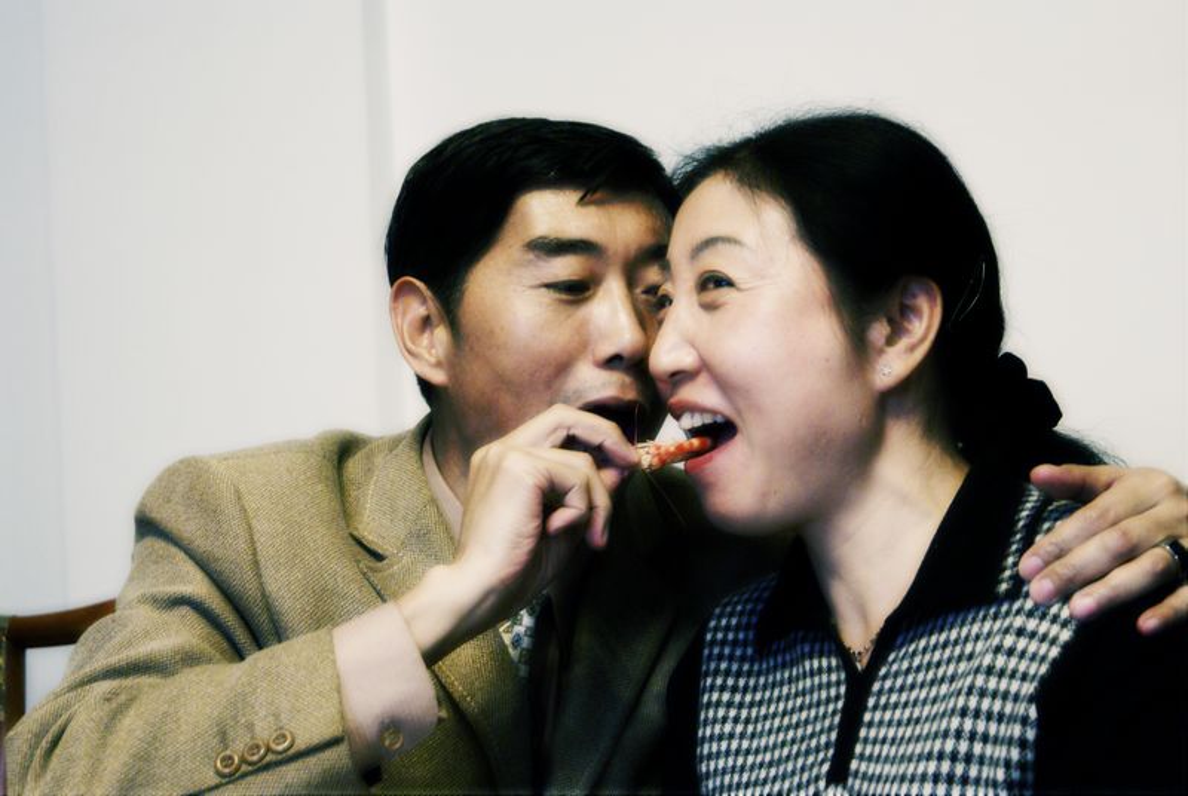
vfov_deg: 15.2
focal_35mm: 90
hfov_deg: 22.6
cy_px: 398
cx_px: 594
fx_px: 2974
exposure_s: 1/15
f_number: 5.6
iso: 800
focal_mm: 60
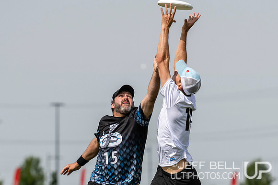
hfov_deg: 5.1
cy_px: 138
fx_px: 3138
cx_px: 178
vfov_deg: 3.4
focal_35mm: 406
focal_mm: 170
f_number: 4
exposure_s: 1/3200
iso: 200
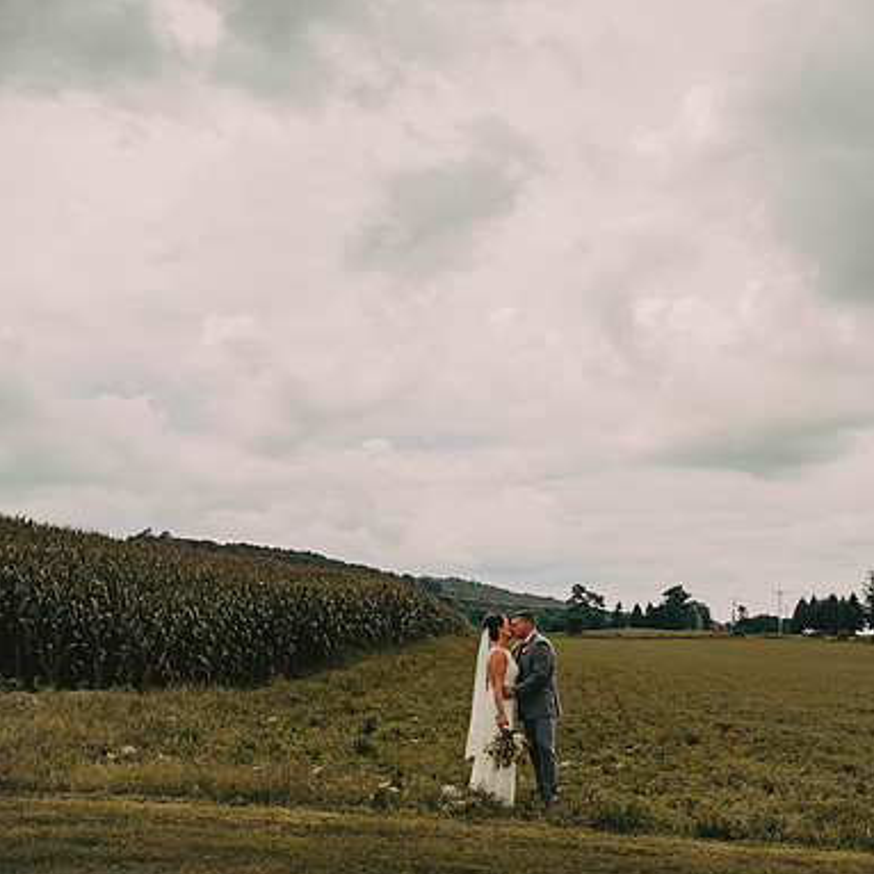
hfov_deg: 45.9
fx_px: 1028
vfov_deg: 46.0
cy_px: 439
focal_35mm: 36
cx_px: 513
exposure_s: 1/4000
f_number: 2.8
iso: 250
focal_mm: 28
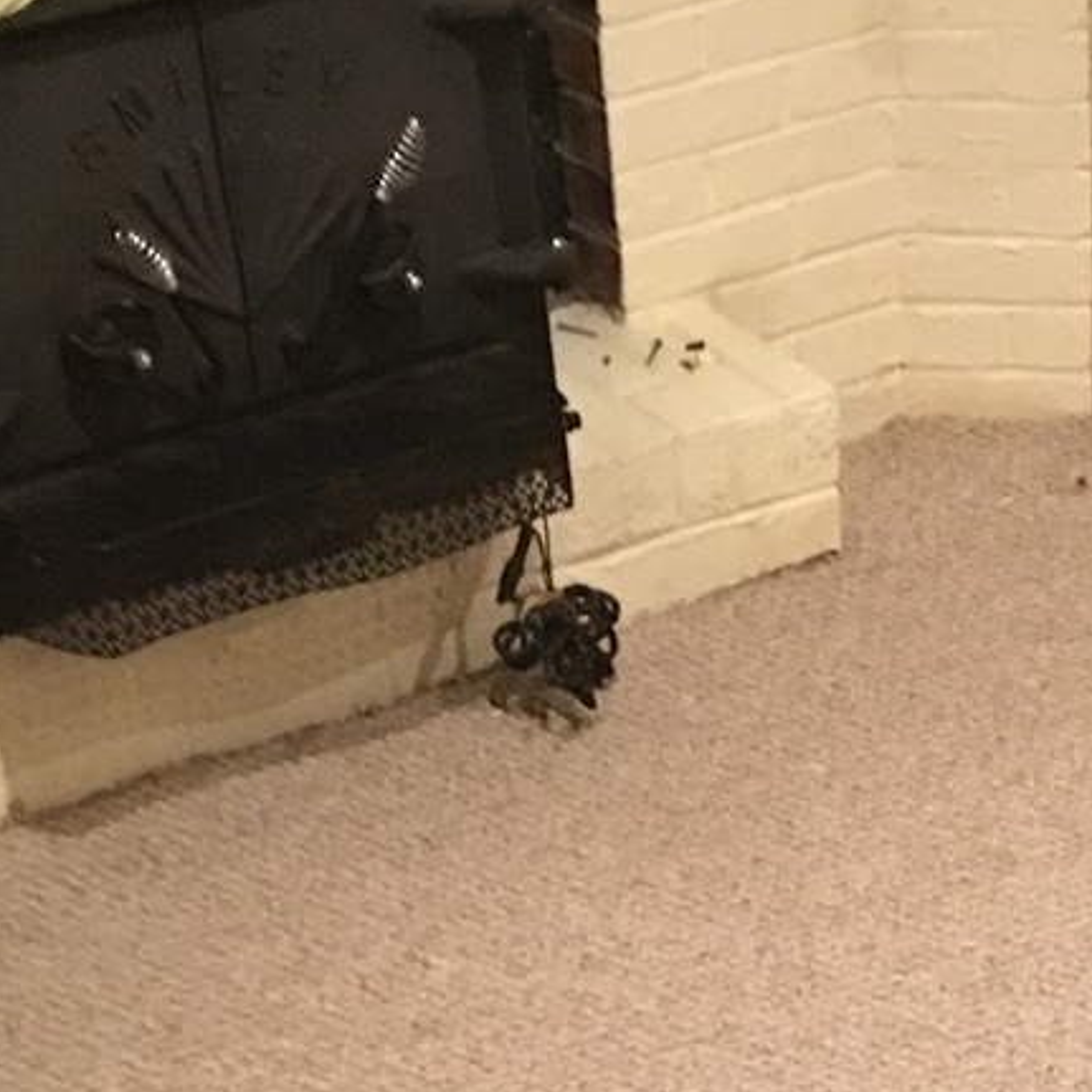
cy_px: 1917
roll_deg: -2.4
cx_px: 1400
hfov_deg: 13.8
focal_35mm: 122
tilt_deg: -41.1
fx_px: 4354
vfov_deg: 13.0
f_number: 2.2
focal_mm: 4.15
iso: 100
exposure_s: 1/4
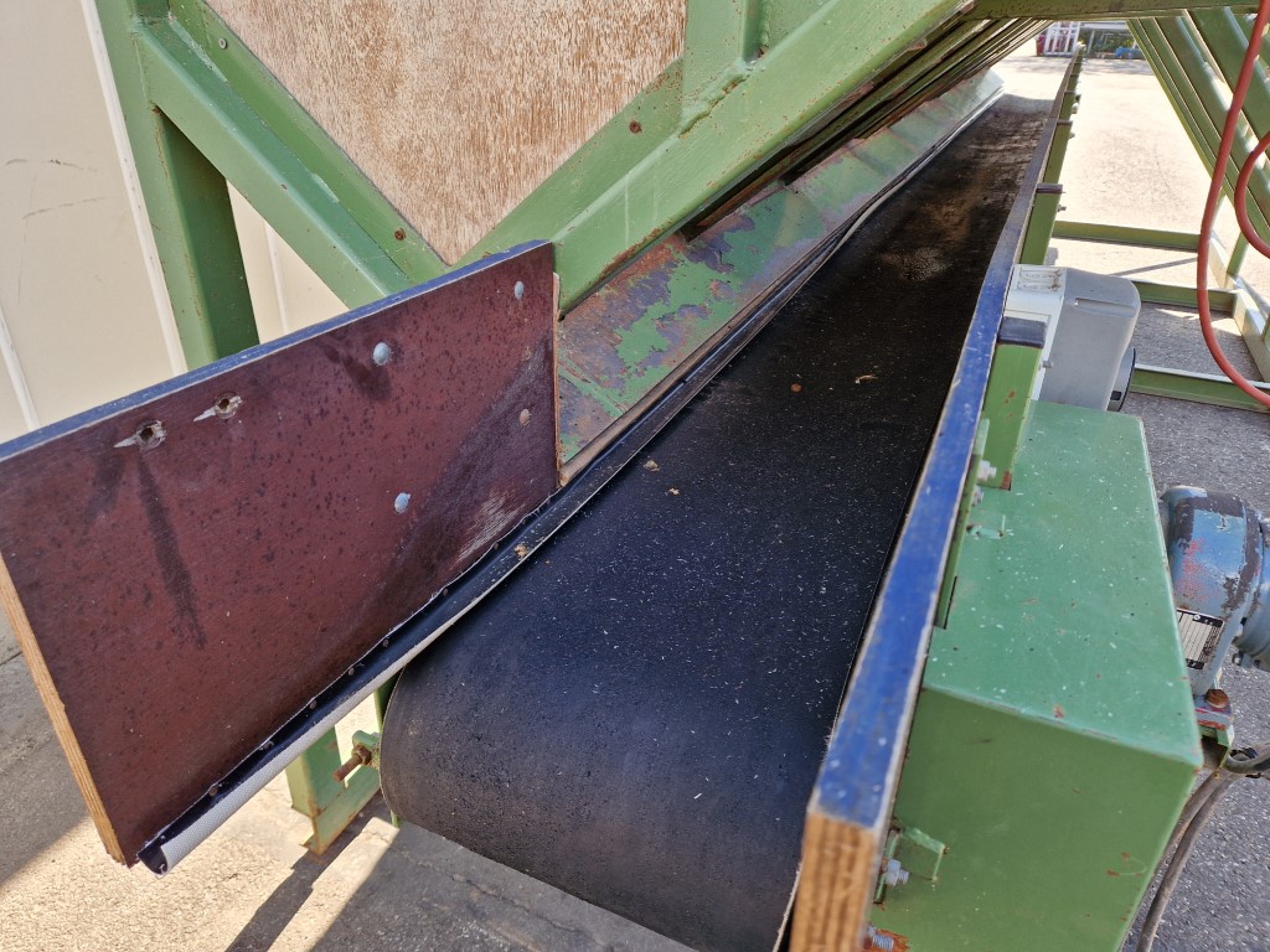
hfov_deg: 73.9
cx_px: 635
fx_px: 844
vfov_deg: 58.9
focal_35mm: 23
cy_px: 476
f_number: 1.8
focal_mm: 5.4
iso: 50
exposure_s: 1/180
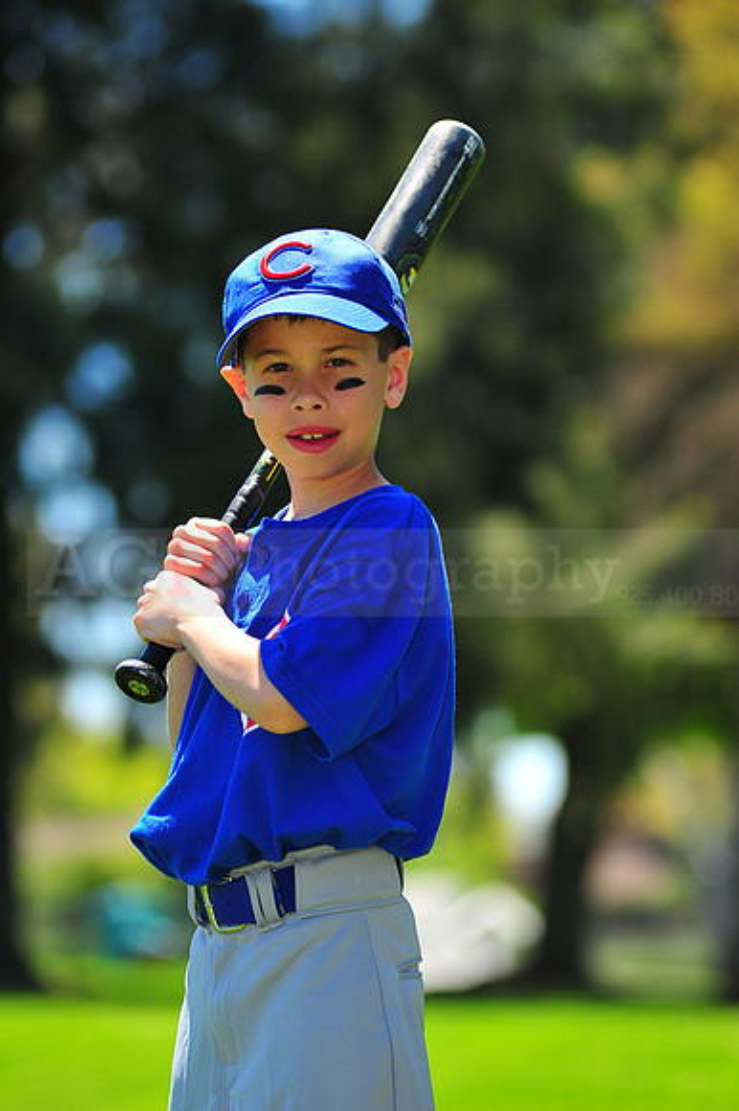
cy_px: 556
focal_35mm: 180
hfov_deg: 7.6
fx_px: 5549
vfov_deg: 11.4
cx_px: 370
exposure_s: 1/640
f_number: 5
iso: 200
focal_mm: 180
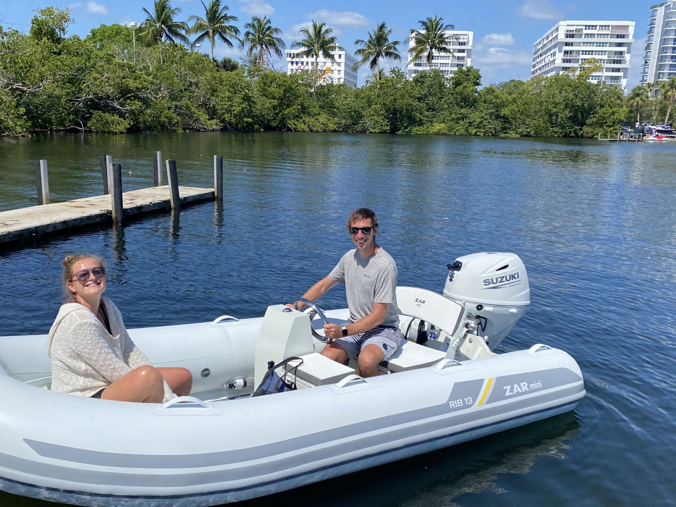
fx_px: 683
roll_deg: -2.6
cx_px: 309
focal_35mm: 35
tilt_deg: -15.7
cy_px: 307
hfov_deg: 52.6
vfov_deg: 40.5
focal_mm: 4.25
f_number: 1.8
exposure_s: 1/4274
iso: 32
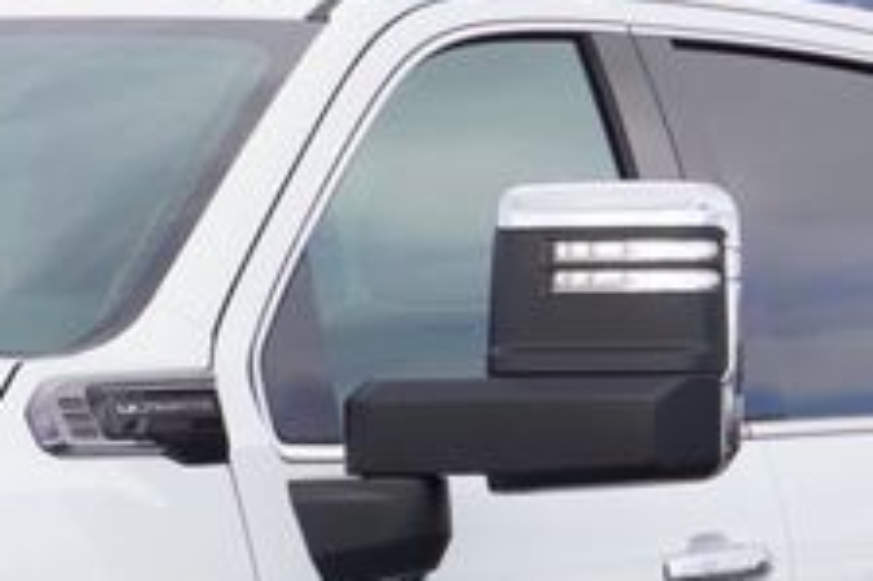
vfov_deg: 6.6
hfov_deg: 9.8
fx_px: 4992
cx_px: -218
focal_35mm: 206
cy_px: 905
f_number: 7.1
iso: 100
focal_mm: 30
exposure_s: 1/125
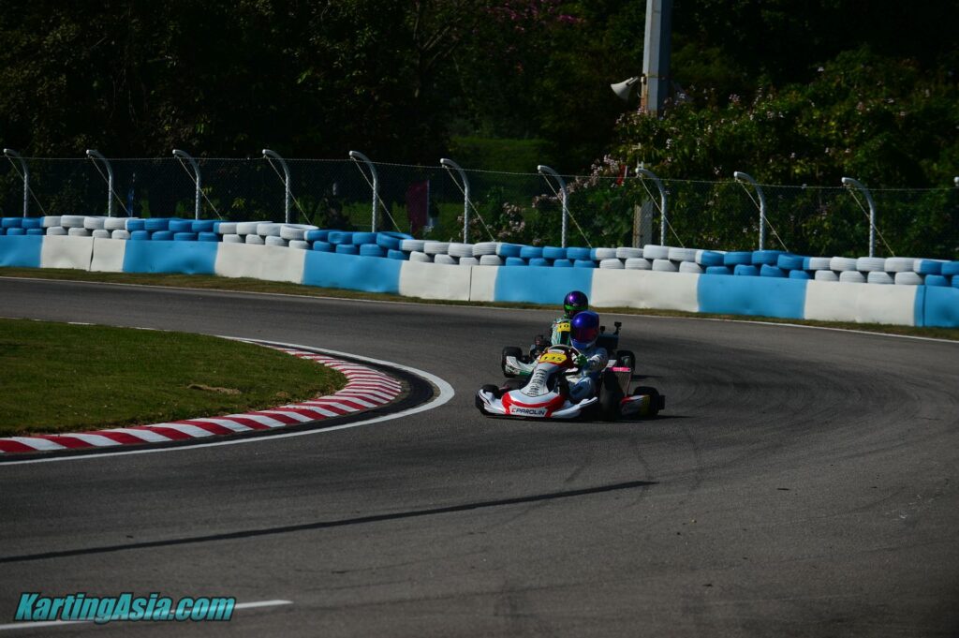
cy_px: 319
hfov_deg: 12.1
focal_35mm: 170
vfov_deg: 8.1
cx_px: 480
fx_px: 4525
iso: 100
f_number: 3.5
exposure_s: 1/3200
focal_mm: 170
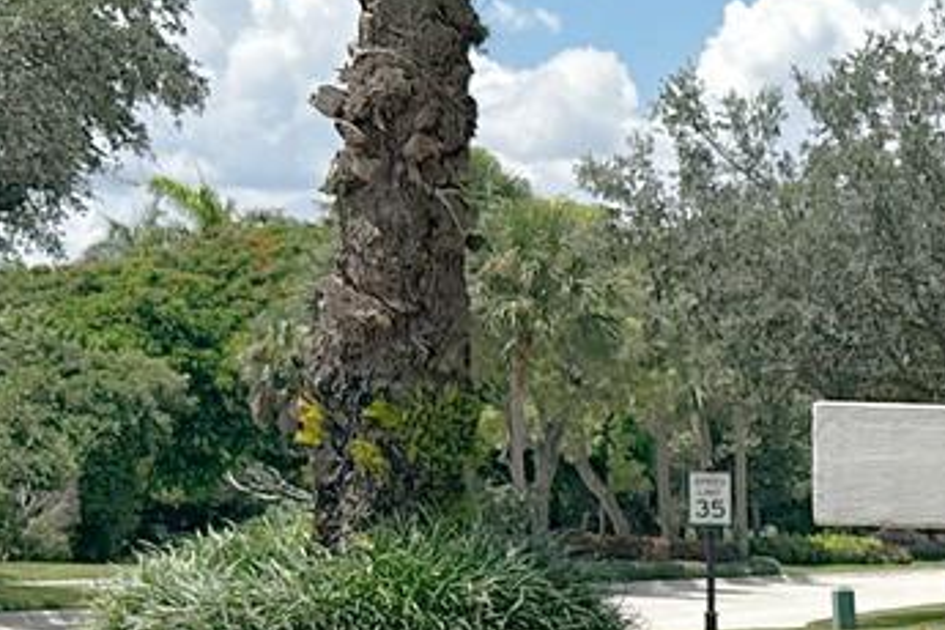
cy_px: 885
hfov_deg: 13.4
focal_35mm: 139
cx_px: 1643
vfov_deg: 9.6
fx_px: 3648
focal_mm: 6.86
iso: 80
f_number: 1.78
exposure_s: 1/4348
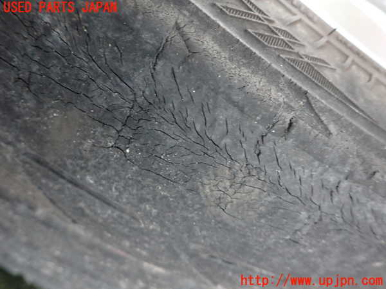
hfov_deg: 69.4
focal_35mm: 25
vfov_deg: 54.9
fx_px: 279
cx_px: 193
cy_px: 144
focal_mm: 4.5
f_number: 2
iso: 800
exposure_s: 1/20
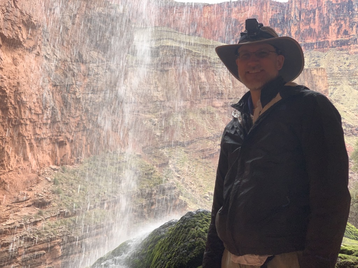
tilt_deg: +6.1
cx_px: 179
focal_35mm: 52
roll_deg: -0.1
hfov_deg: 36.8
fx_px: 538
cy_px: 134
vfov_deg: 28.0
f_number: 2.4
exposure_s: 1/122
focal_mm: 6
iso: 25
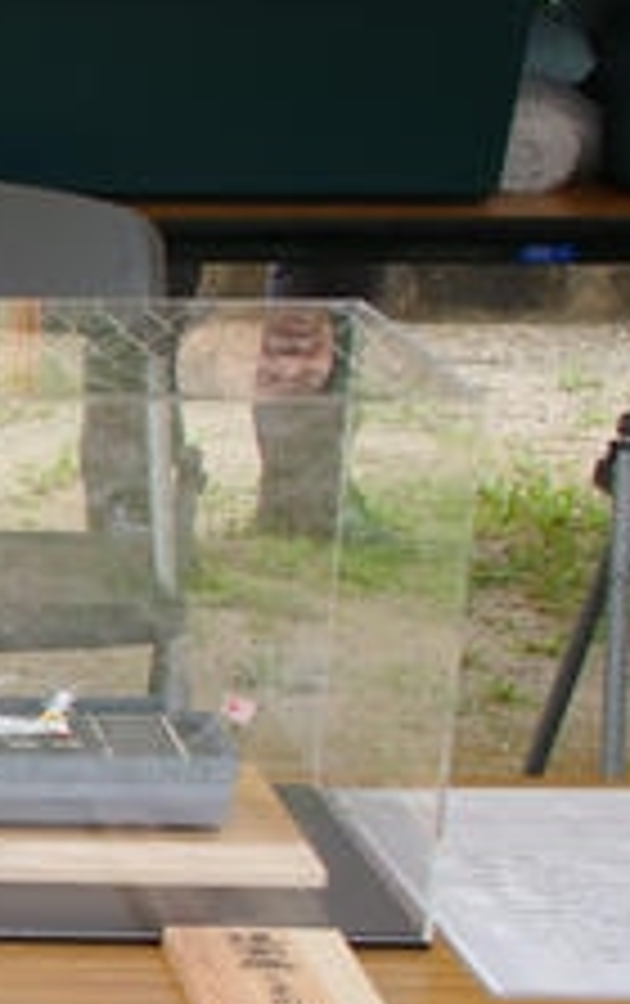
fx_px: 3697
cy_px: 669
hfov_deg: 8.9
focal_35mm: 135
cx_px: -814
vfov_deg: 15.4
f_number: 8
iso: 1250
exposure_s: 1/250
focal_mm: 26
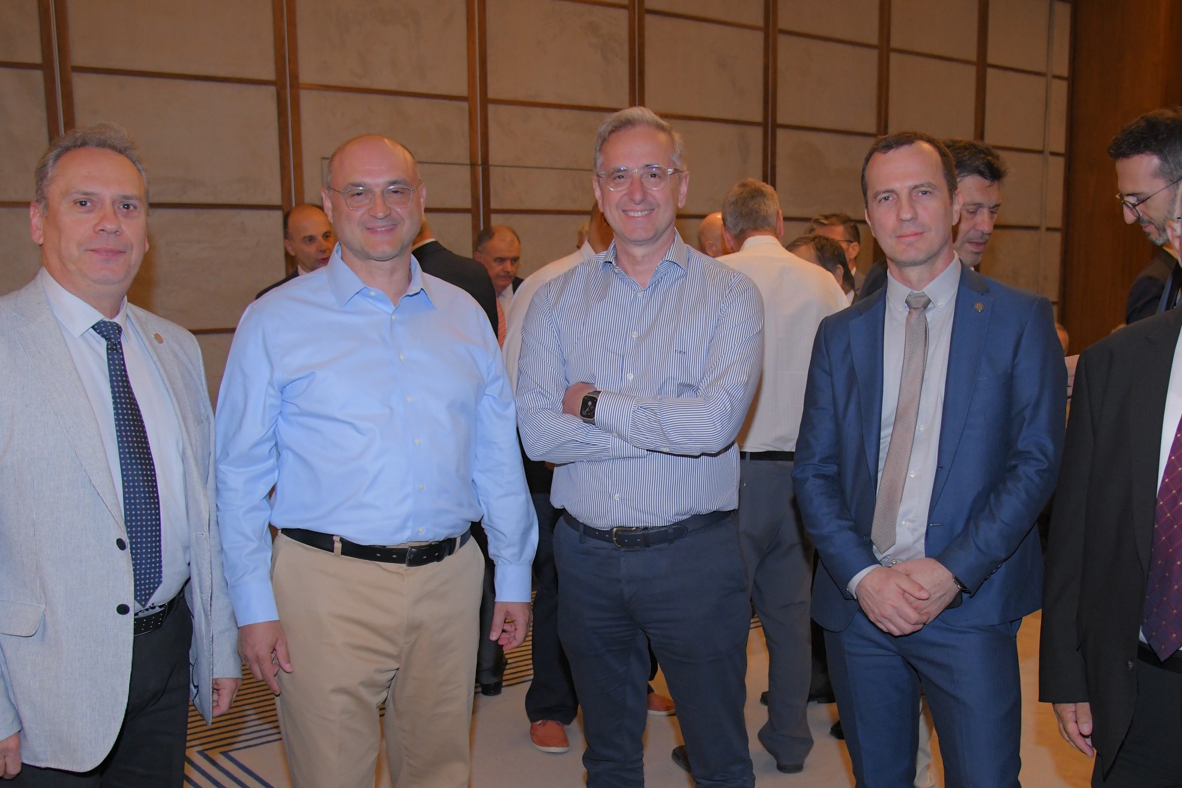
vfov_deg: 33.8
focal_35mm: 39
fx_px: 1280
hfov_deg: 49.4
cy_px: 549
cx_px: 677
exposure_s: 1/250
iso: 2500
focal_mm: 24
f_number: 4
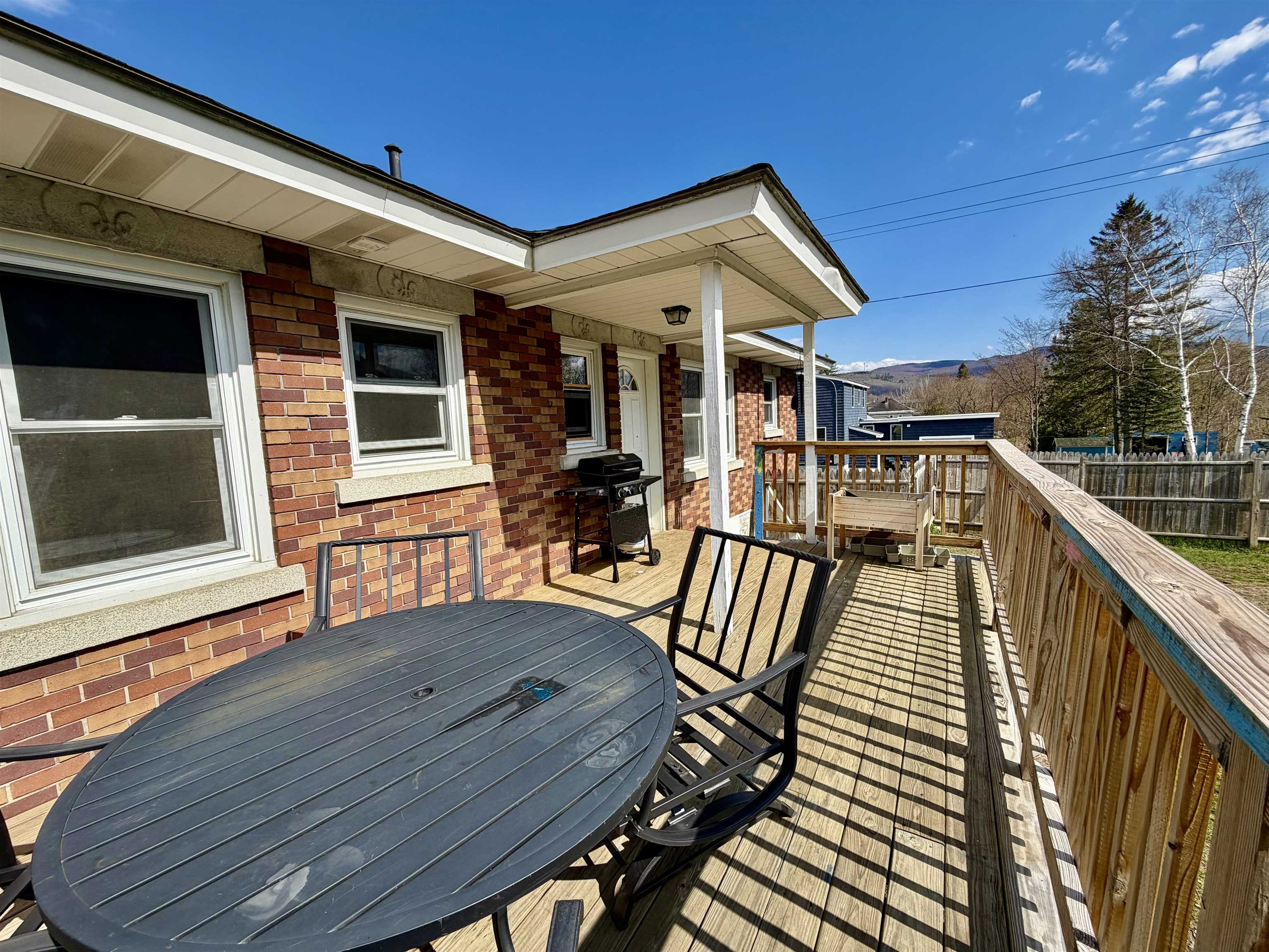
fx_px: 513
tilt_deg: -5.8
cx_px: 634
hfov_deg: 102.1
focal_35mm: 14
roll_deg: +2.9
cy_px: 476
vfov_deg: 85.7
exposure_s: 1/770
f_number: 2.2
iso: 25
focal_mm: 2.22
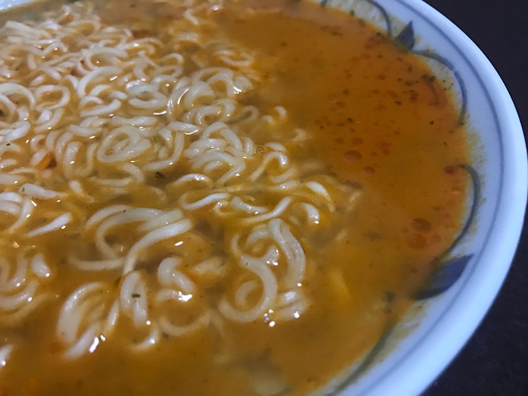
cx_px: 264
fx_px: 427
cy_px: 198
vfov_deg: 49.7
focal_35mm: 28
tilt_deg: -45.6
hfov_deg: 63.4
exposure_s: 1/15
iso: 64
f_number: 1.8
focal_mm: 3.99
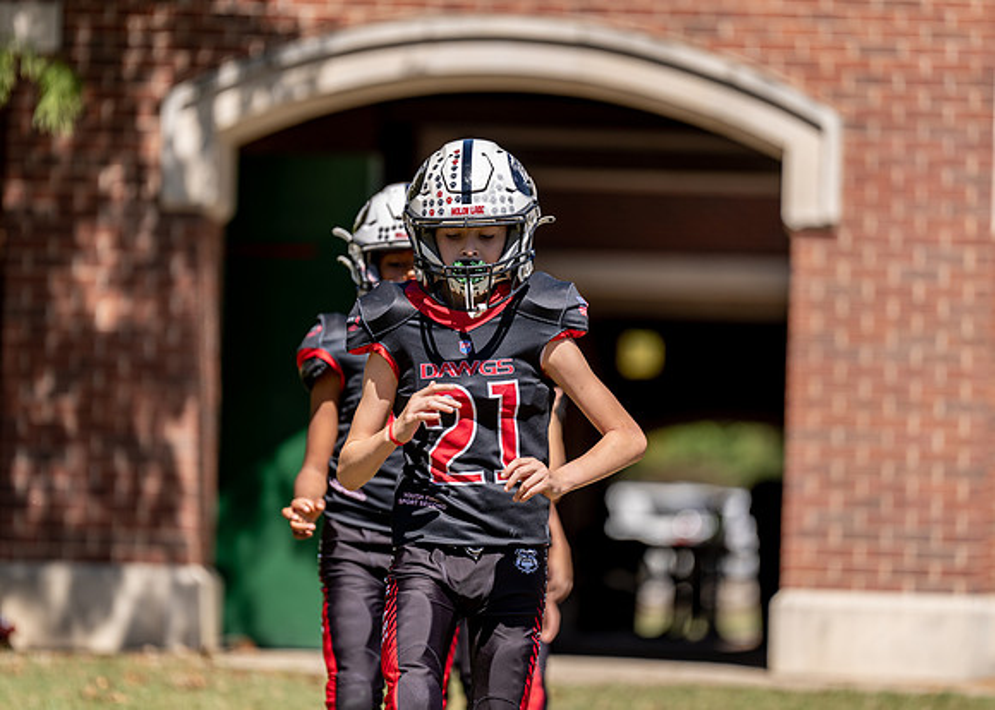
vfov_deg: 6.7
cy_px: 344
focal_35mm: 216
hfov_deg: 9.3
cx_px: 516
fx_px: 6109
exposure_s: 1/1600
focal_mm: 200
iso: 100
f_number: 2.8
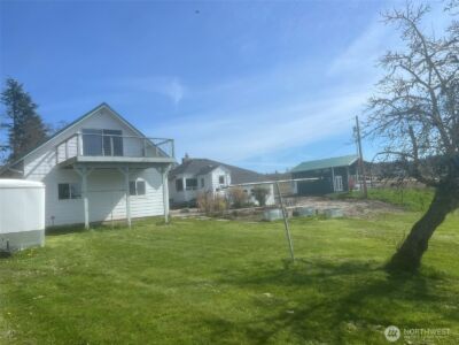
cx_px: 230
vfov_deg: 53.1
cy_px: 172
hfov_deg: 67.3
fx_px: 345
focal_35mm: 26
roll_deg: +4.2
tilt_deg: +3.6
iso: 50
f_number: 1.5
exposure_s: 1/5587
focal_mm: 5.7
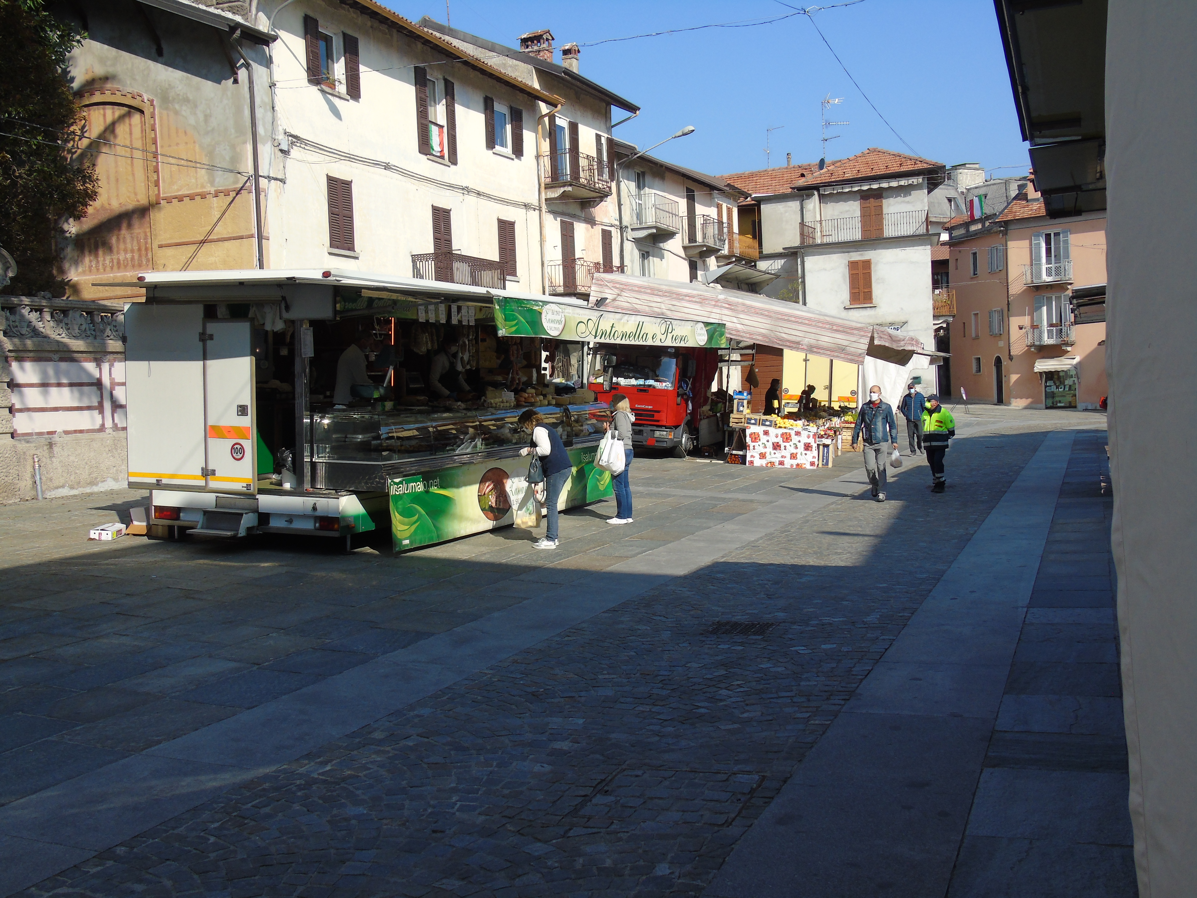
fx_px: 1176
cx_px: 598
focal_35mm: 34
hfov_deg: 54.0
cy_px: 449
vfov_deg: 41.8
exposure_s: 1/640
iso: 80
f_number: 3.8
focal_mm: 6.1
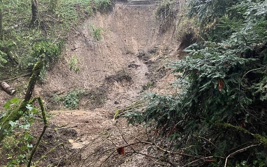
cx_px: 136
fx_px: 247
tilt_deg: +1.0
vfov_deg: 37.2
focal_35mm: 34
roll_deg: -0.8
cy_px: 70
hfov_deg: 56.7
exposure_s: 1/37
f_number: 1.8
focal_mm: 3.99
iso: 400
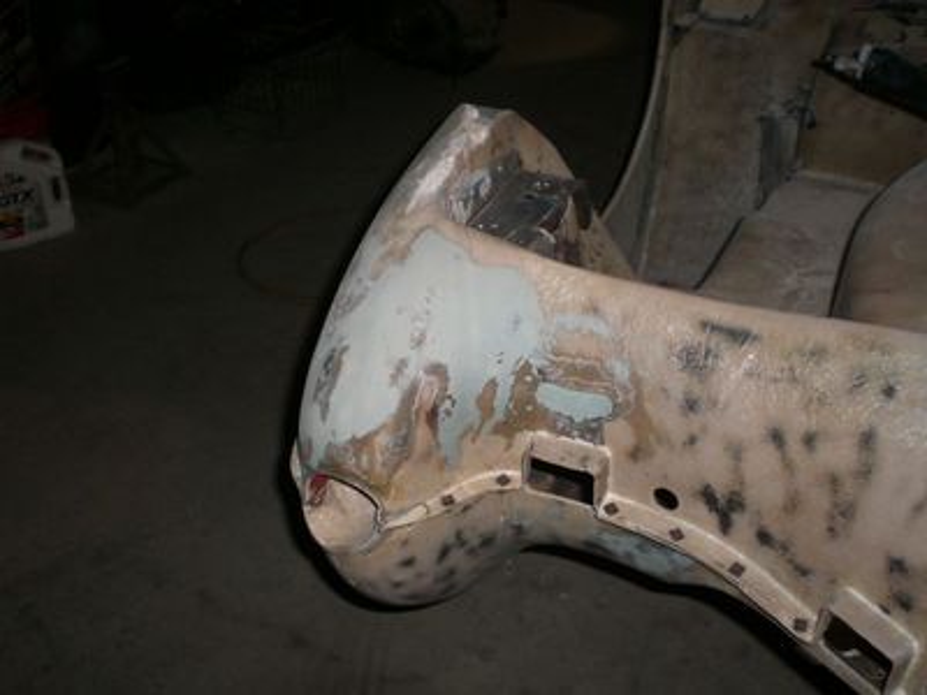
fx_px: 1018
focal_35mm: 38
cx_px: 464
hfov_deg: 49.0
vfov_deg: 37.7
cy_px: 348
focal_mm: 6.3
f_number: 3.1
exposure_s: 1/60
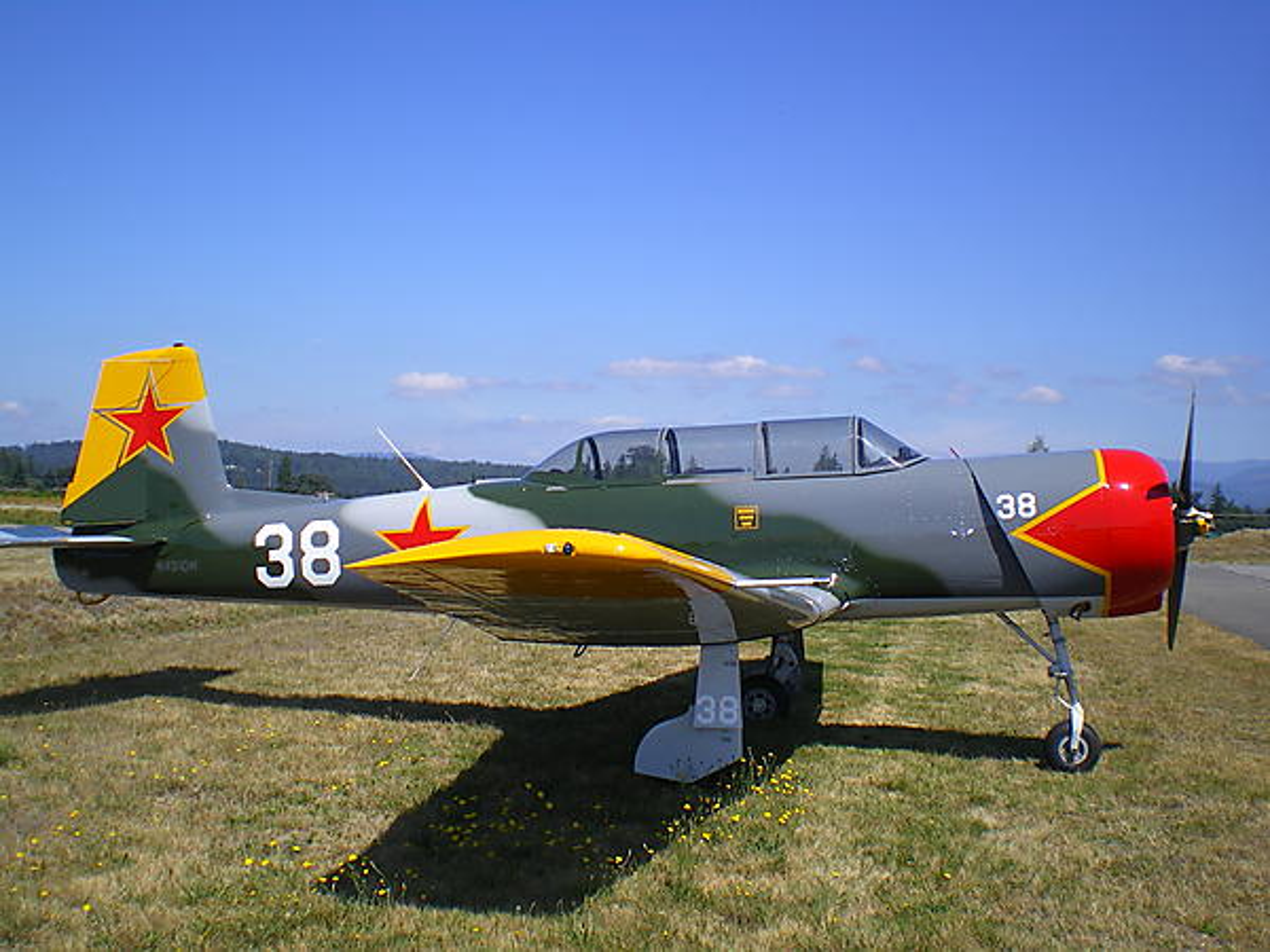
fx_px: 1394
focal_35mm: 38
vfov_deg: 37.7
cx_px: 635
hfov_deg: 49.0
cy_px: 476
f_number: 4.6
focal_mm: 6.3
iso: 64
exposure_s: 1/400
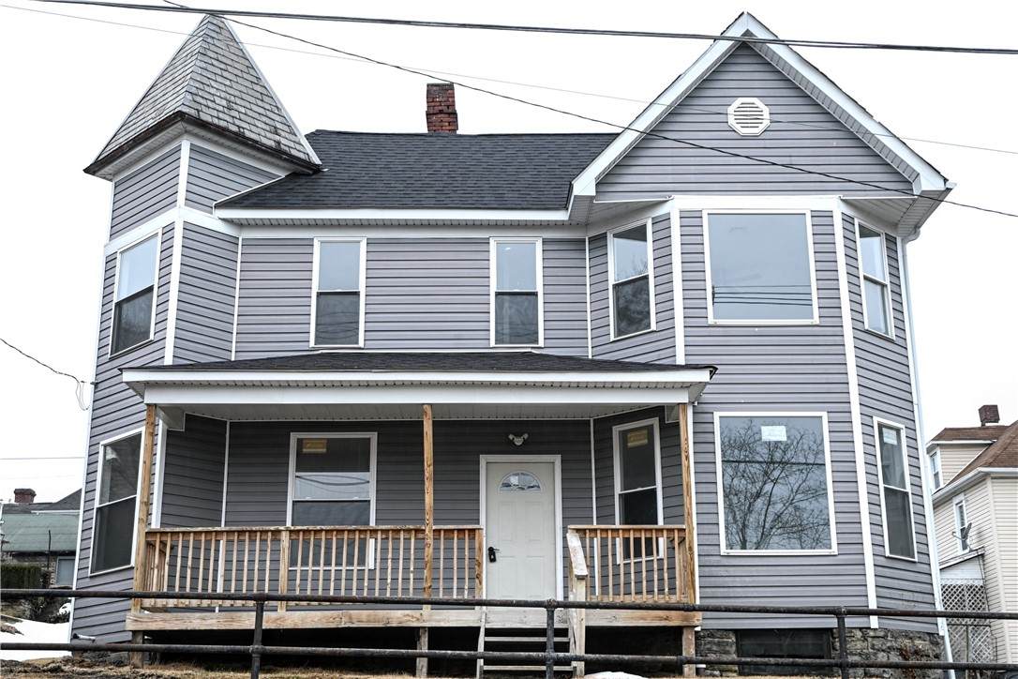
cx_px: 509
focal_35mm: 34
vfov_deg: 38.4
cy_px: 340
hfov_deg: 55.1
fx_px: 976
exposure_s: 1/80
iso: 100
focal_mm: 23
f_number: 5
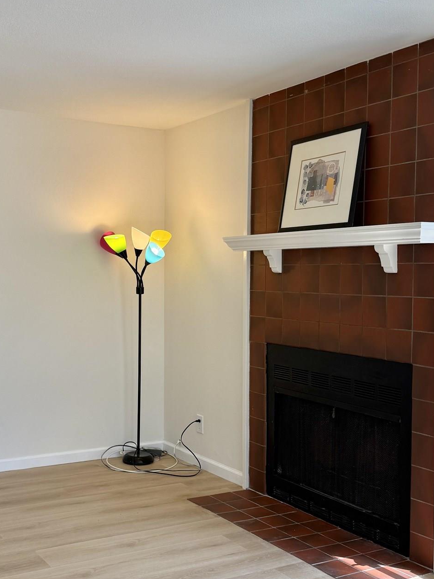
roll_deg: -2.2
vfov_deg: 42.9
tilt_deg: -3.1
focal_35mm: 44
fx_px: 735
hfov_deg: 32.7
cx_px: 159
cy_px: 298
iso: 64
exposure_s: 1/259
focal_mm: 6.76
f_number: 1.78
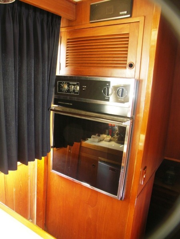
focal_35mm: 28
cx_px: 90
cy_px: 120
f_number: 2.8
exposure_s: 1/20
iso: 200
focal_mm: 7.2
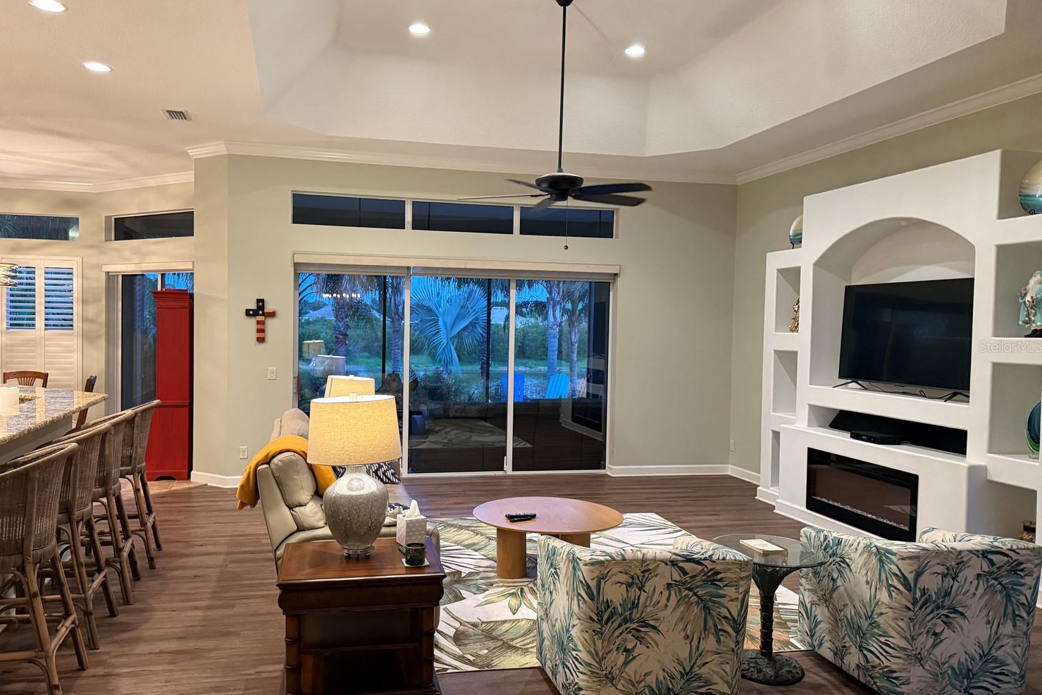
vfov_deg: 47.9
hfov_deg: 67.3
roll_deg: -1.3
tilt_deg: -1.3
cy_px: 346
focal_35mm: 27
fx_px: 781
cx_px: 482
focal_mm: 6.76
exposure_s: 1/60
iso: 400
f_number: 1.78
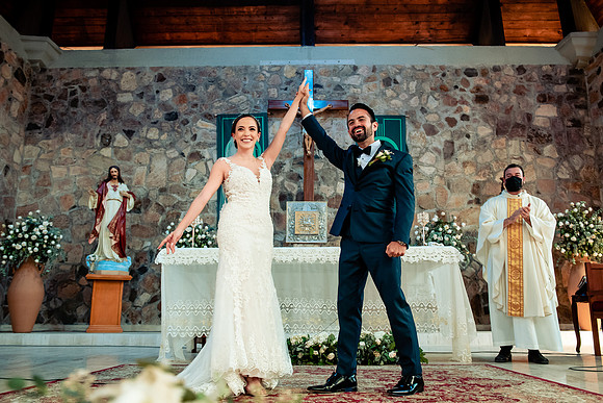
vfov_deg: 43.0
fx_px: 511
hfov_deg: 61.1
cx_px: 302
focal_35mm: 30
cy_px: 202
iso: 1600
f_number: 4
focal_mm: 29
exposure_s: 1/250
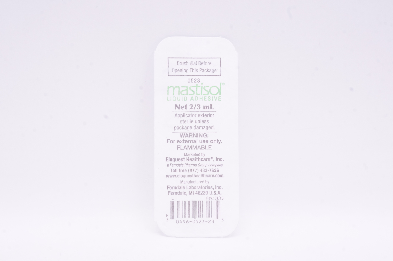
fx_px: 703
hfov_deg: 31.2
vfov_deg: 21.0
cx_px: 196
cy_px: 130
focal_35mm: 64
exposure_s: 1/15
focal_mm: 43
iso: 800
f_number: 16
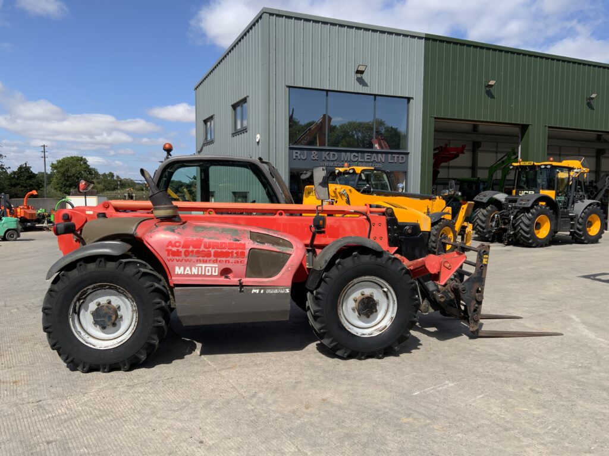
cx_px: 304
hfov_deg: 61.7
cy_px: 228
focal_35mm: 29
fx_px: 510
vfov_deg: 48.2
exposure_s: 1/1912
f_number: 1.8
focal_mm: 3
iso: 16
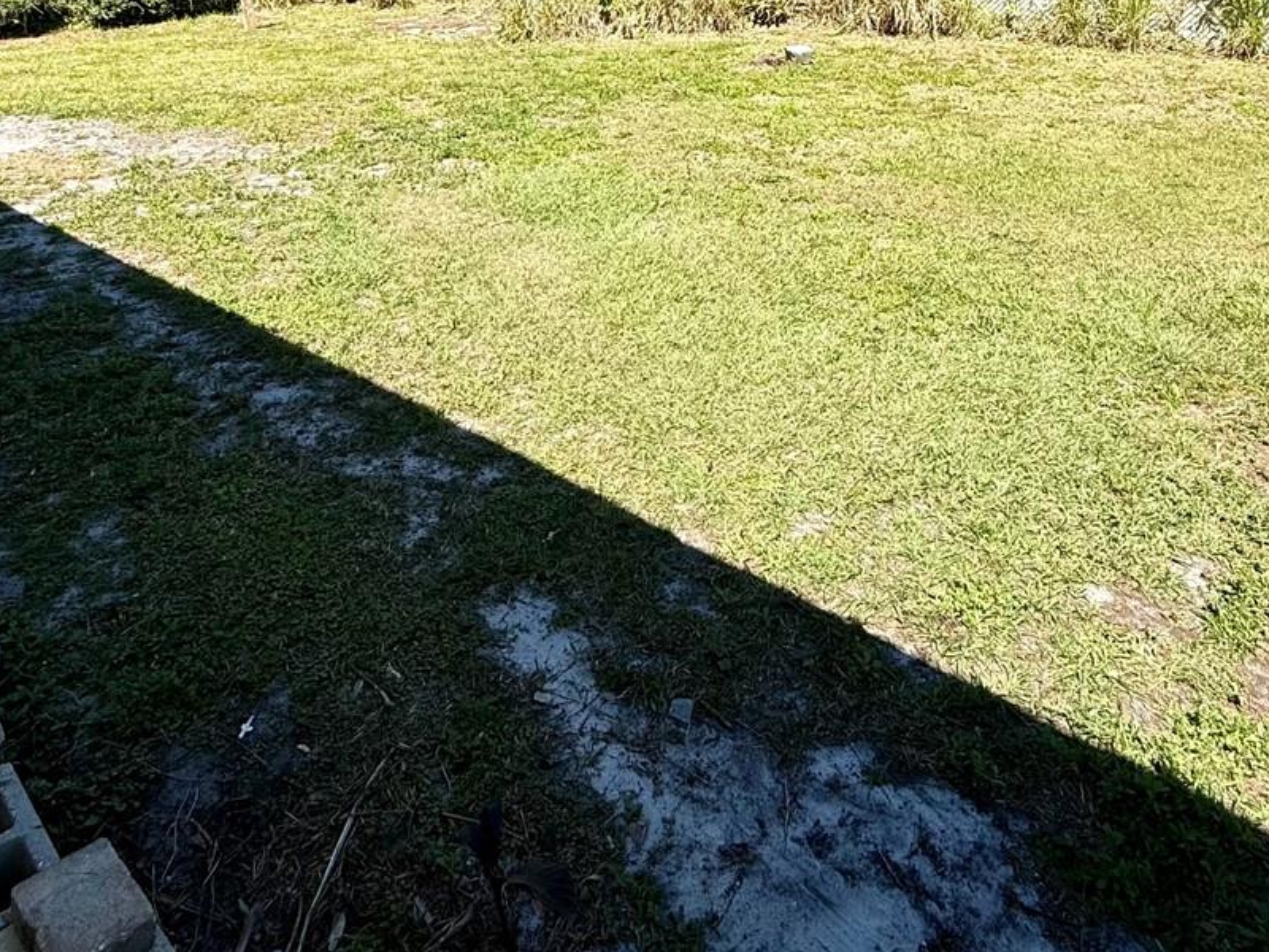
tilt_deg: -7.7
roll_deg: +0.4
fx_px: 1026
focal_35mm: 28
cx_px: 695
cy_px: 51
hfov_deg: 63.3
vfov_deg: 44.1
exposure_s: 1/1235
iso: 50
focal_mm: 2.22
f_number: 2.2
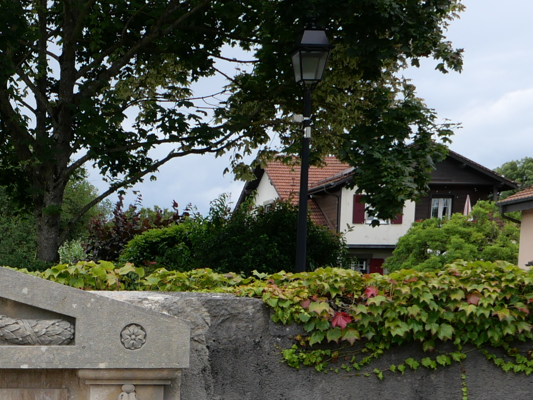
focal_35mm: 73
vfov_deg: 19.2
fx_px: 1124
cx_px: -76
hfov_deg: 24.6
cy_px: 459
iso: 200
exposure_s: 1/160
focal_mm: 10.9
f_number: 5.6
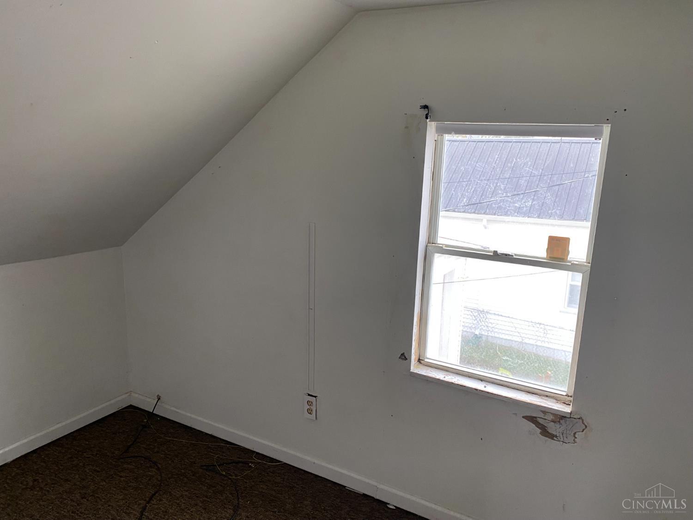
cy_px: 260
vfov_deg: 53.1
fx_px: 521
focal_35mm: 26
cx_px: 346
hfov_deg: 67.3
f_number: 1.8
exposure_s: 1/80
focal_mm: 4.25
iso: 125
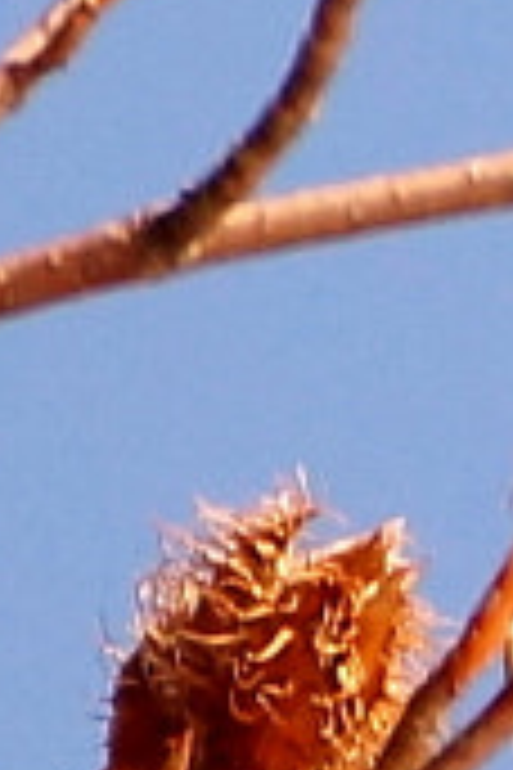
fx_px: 115202
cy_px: -164
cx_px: 1094
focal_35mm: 5390
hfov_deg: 0.3
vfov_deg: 0.4
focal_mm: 300
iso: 400
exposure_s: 1/1000
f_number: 5.6
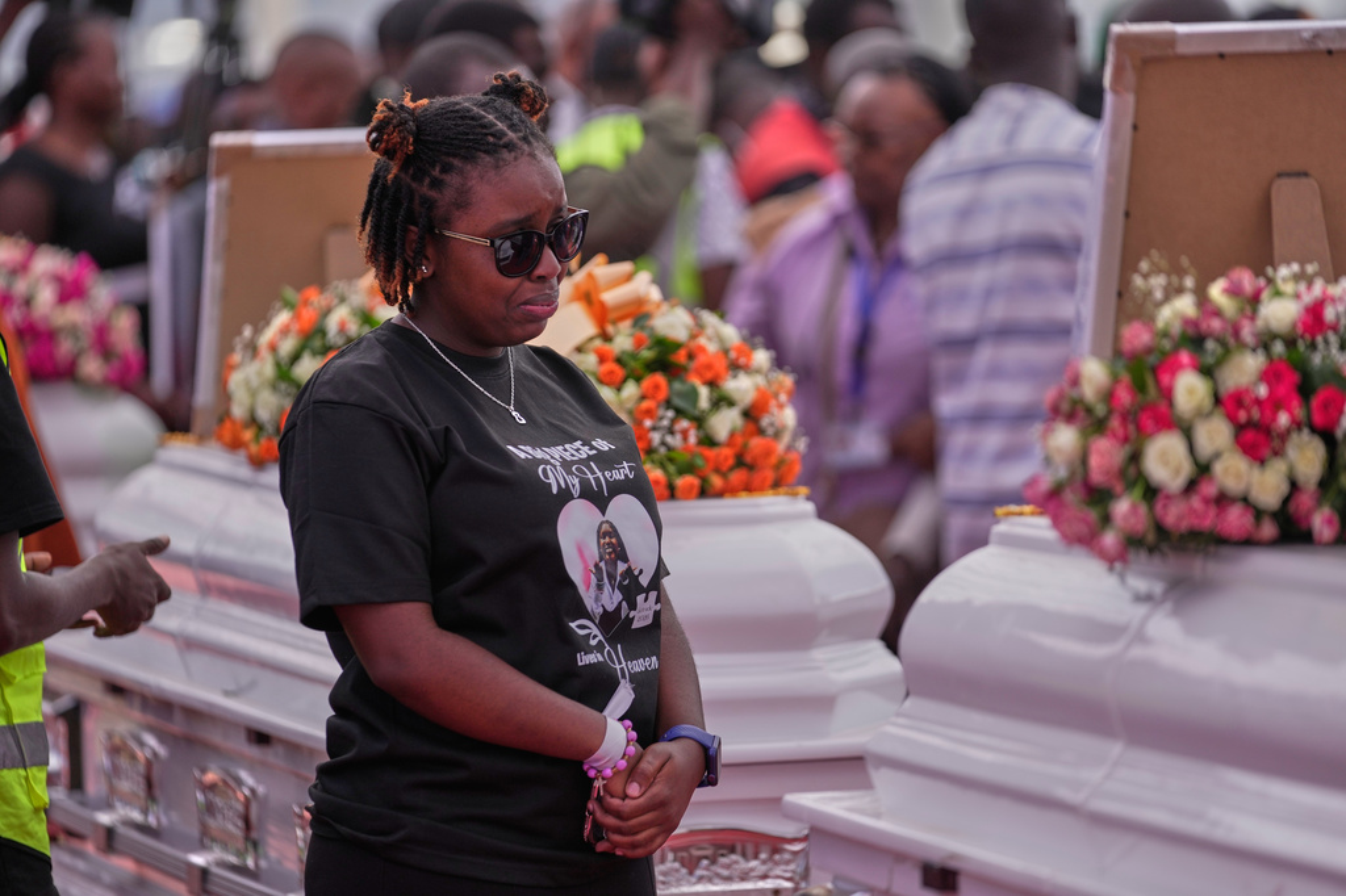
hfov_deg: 10.8
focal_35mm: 191
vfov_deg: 7.2
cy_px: 448
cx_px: 673
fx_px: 7139
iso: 320
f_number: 2.8
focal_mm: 191
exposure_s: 1/2500
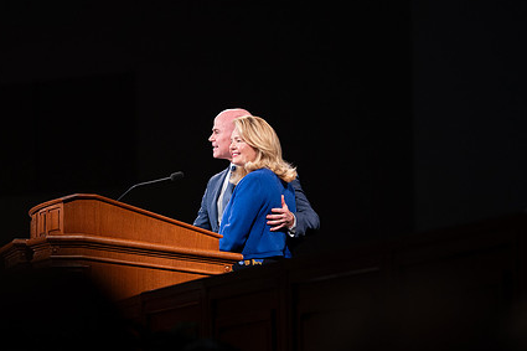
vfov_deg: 5.0
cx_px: 233
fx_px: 3995
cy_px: 201
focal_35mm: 273
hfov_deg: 7.5
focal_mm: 200
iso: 1250
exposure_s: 1/250
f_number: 2.8
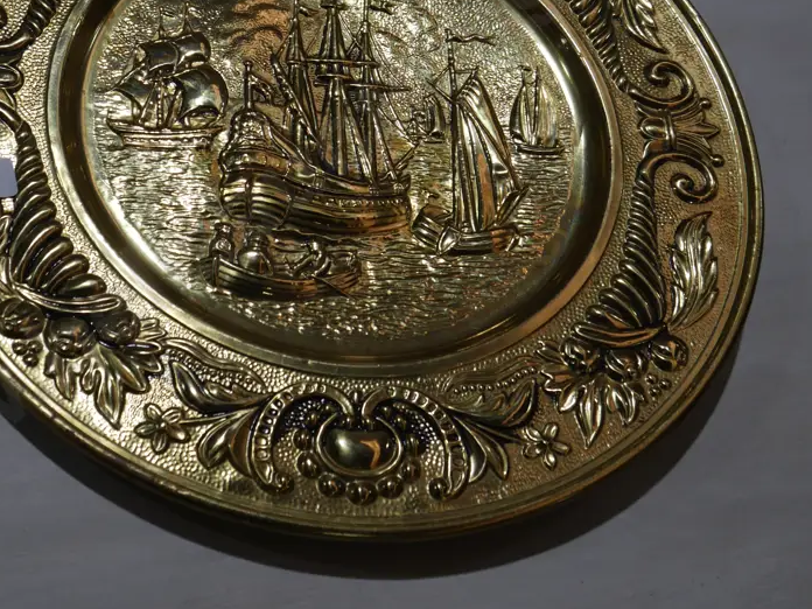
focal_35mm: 53
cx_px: 303
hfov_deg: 36.0
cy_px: 173
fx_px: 1243
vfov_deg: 27.2
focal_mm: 18
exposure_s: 1/160
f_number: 5.6
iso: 200
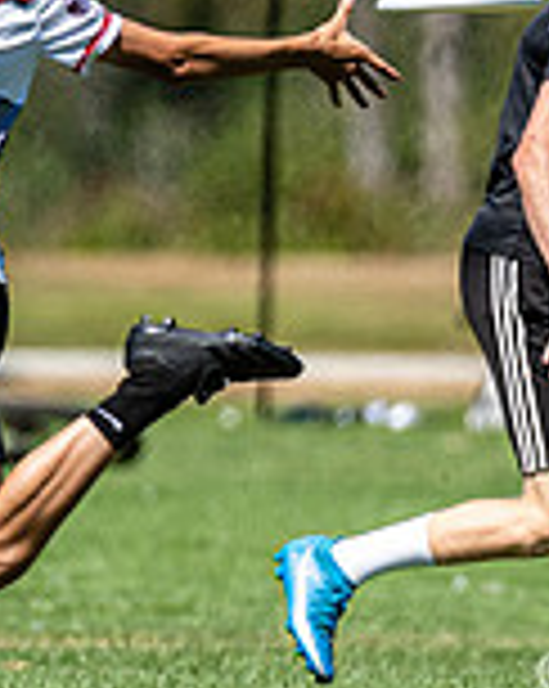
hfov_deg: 0.8
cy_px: -2
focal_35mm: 1921
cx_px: 238
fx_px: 39094
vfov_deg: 1.0
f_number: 4
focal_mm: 360
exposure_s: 1/3200
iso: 200
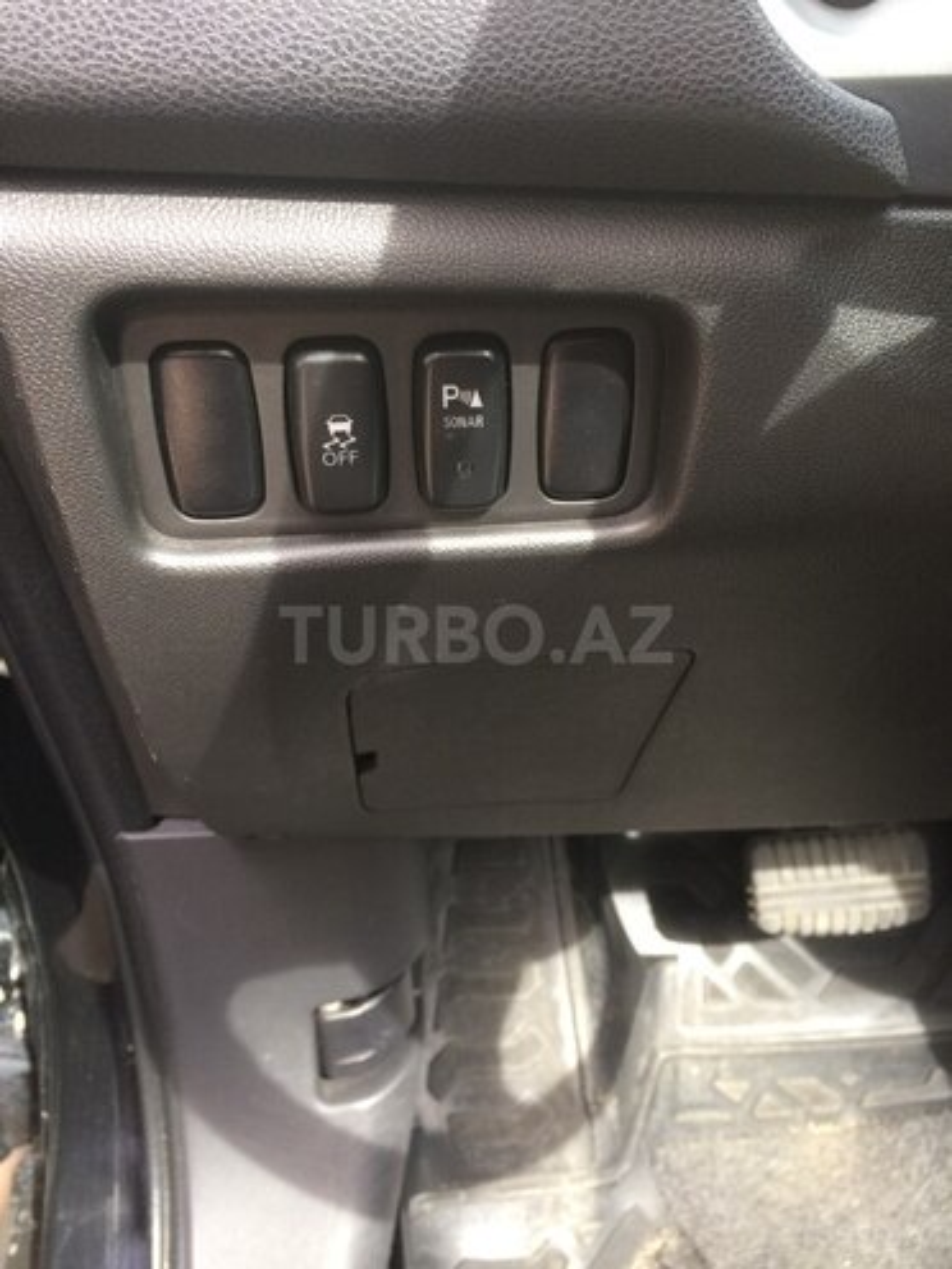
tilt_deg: -34.6
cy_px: 634
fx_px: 1063
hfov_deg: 48.2
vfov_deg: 61.7
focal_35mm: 29
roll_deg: +3.0
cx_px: 476
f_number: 2.2
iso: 40
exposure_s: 1/33
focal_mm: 4.15
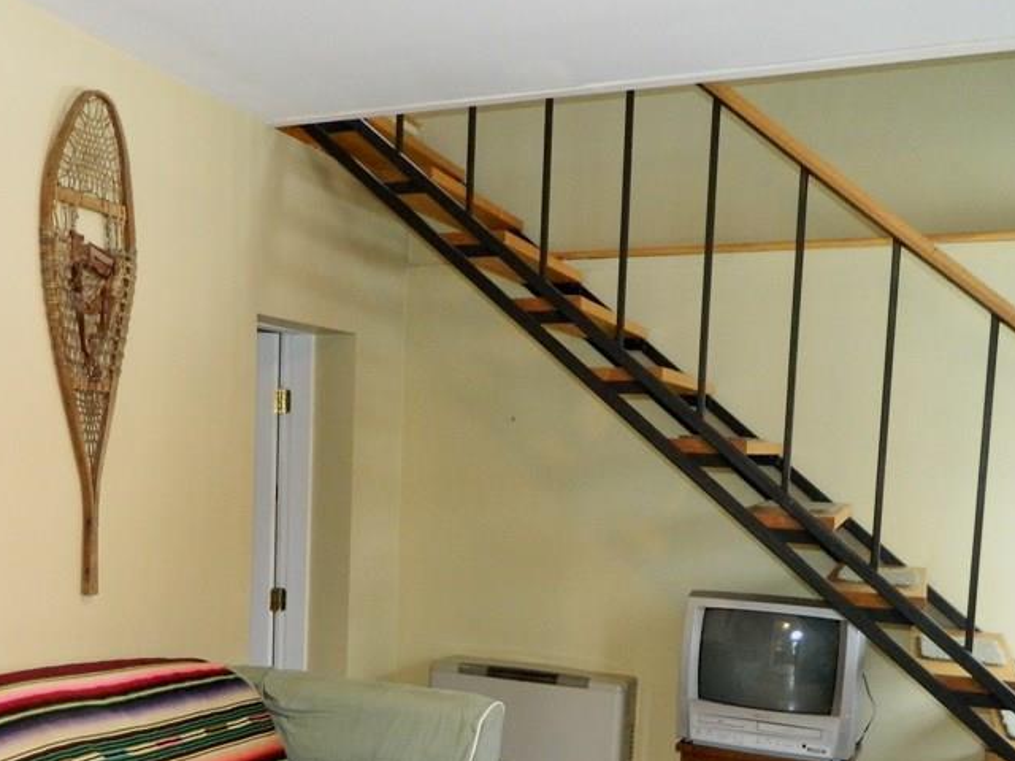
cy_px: 593
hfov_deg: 46.3
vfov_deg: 35.0
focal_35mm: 40
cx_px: 363
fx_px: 1173
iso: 400
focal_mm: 4.5
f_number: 3.1
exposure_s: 1/13
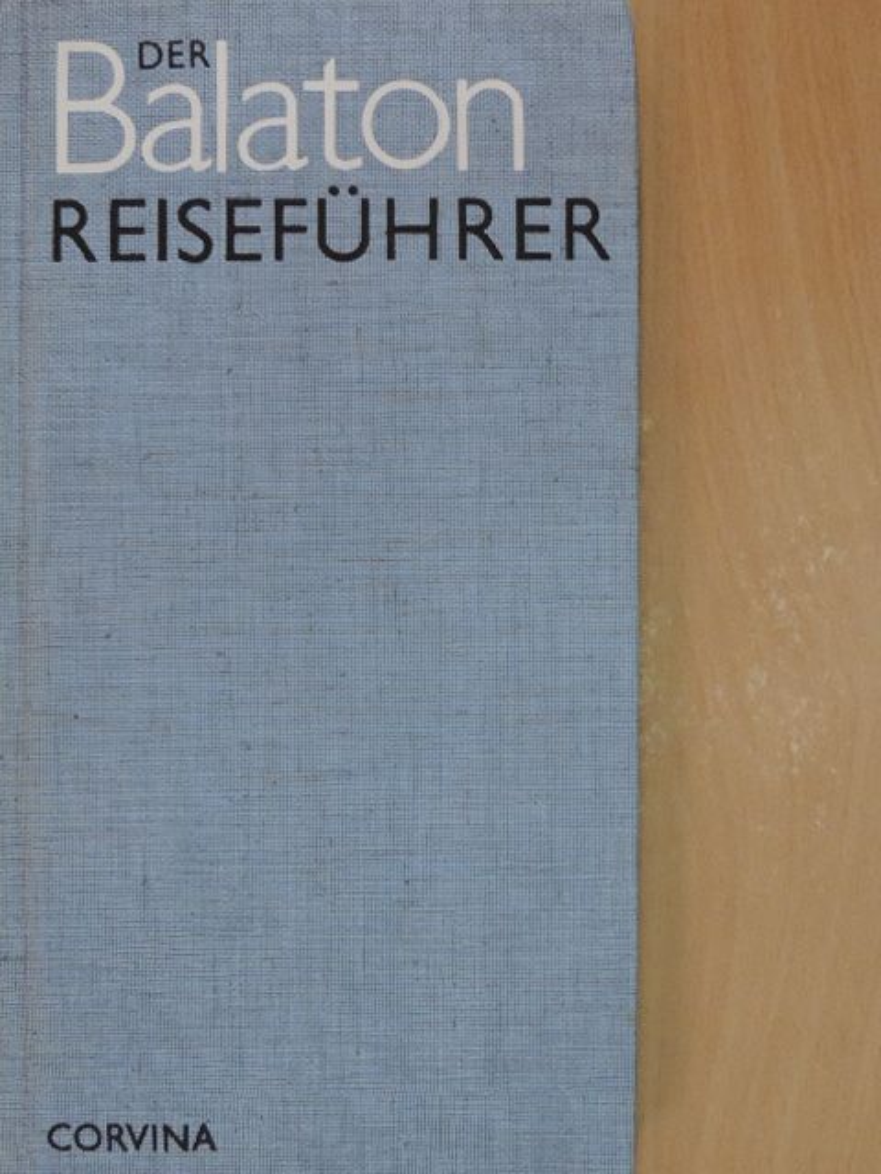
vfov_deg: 38.2
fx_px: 1697
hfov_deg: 29.1
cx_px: 440
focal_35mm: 50
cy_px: 587
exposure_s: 1/100
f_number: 3.6
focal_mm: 8.9
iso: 900
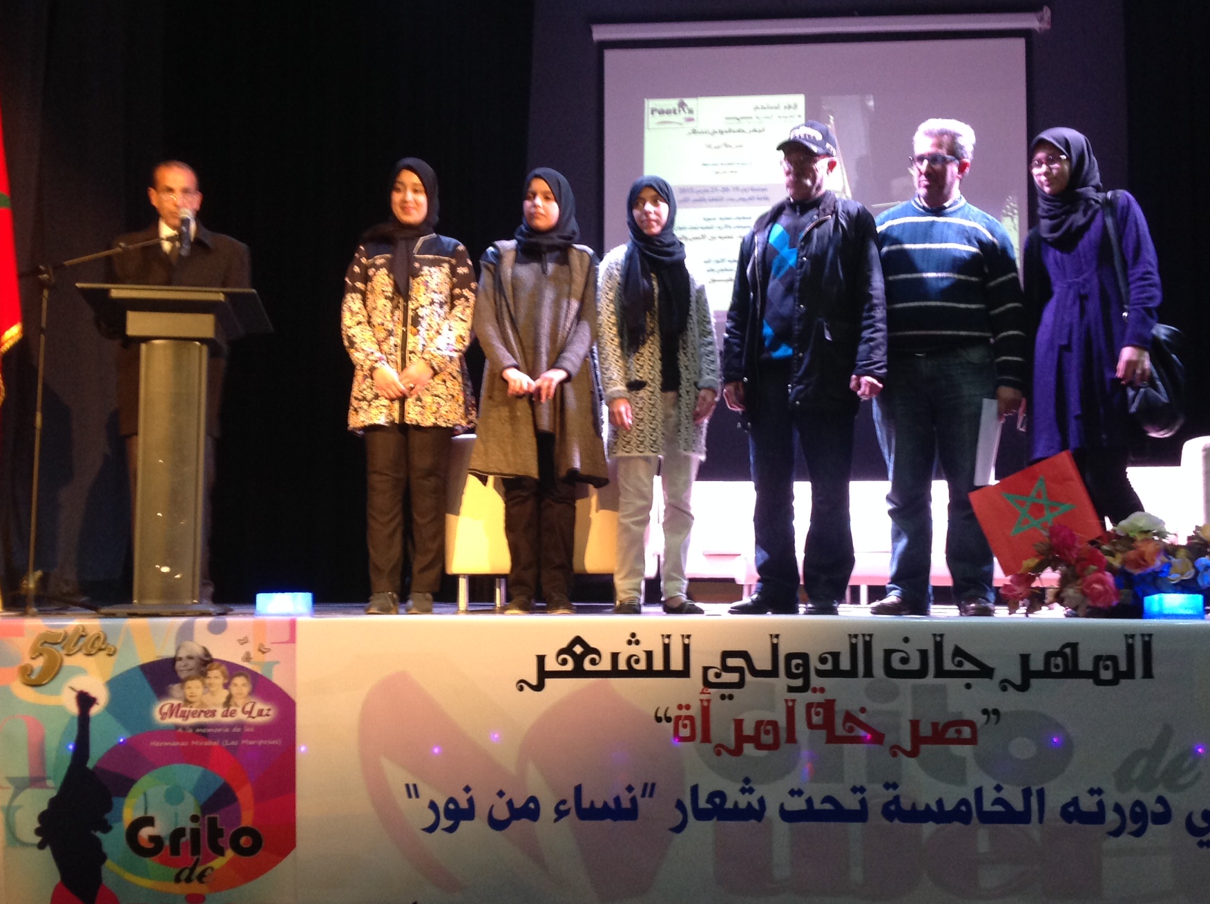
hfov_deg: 45.8
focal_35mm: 41
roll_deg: -1.0
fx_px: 1431
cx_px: 633
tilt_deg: +5.4
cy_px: 500
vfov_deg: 35.0
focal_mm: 4.28
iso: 160
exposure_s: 1/15
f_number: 2.4
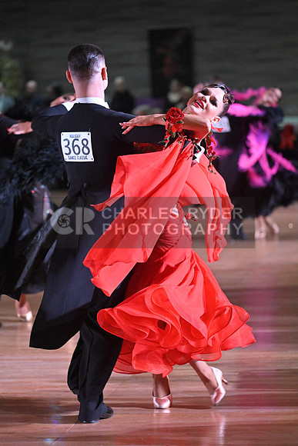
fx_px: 1985
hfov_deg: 8.6
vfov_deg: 12.8
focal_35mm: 160
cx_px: 149
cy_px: 223
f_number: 4
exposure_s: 1/400
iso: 5000
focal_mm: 160
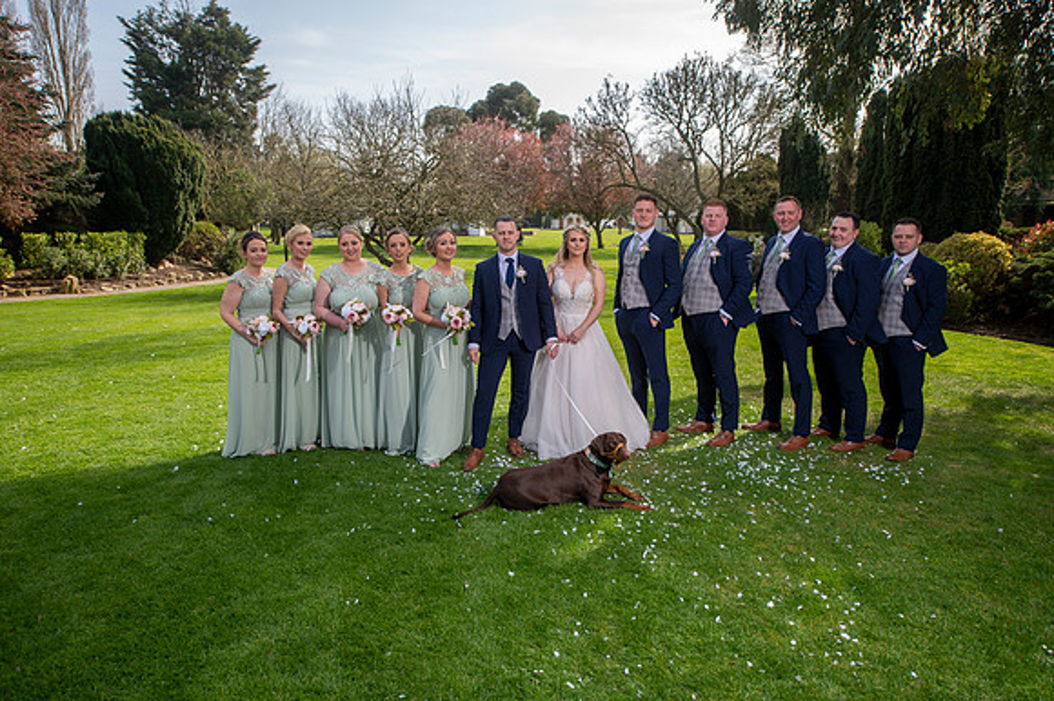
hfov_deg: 73.8
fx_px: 702
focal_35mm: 24
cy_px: 350
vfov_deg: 53.1
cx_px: 527
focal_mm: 24
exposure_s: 1/500
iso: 125
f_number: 4
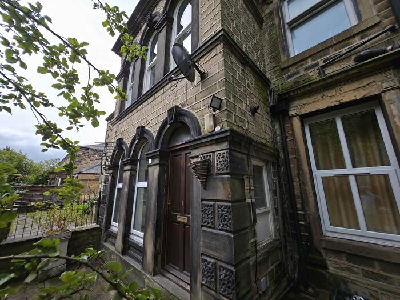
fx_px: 150
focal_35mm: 13
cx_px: 200
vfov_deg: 89.9
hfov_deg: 106.2
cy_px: 150
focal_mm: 2.2
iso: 20
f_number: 1.9
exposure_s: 1/541
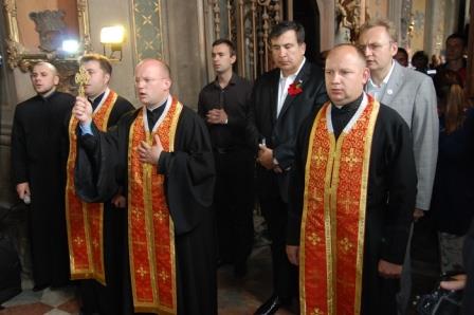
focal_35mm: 30
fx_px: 395
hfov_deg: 62.0
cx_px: 237
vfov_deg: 43.5
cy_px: 158
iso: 800
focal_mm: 20
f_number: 3.2
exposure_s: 1/80
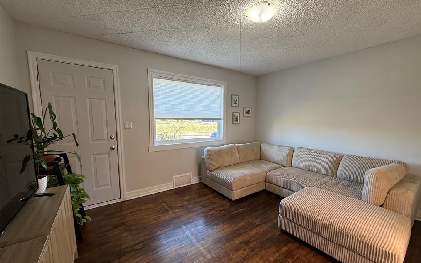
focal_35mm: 15
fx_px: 172
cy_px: 140
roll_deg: -1.3
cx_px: 212
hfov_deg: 101.5
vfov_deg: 74.7
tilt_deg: -6.6
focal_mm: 2.22
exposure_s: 1/120
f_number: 2.2
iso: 100
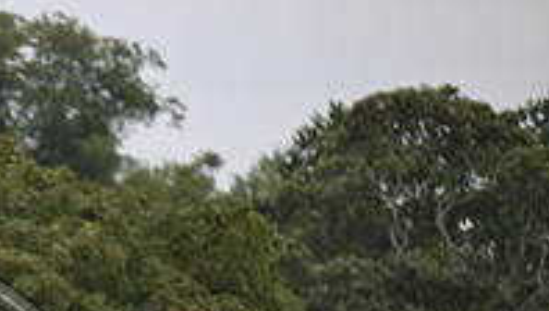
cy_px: 485
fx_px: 8936
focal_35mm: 613
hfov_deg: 3.5
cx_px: -180
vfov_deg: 2.0
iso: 200
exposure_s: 1/1250
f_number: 3.2
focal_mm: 200
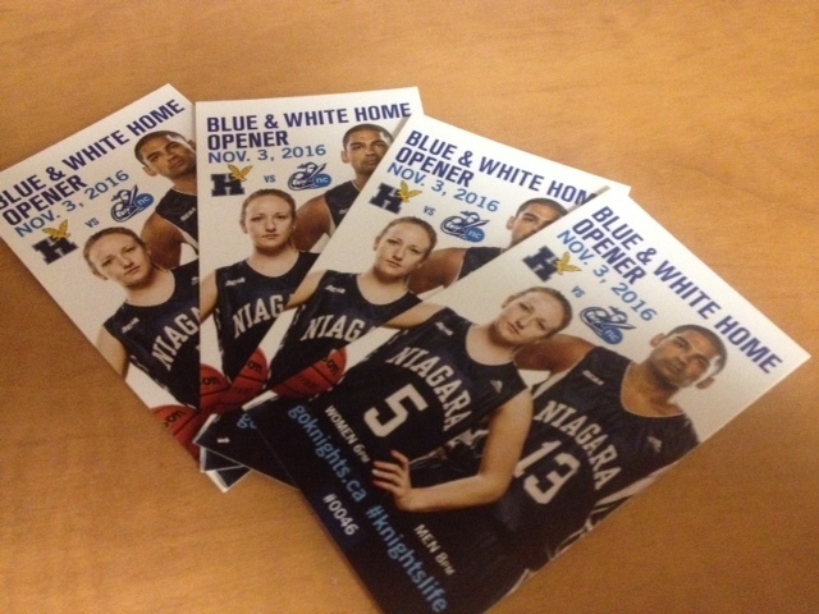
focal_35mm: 35
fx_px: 828
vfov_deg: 40.7
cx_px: 410
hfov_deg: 52.6
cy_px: 307
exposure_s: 1/15
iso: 800
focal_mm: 4.28
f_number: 2.4
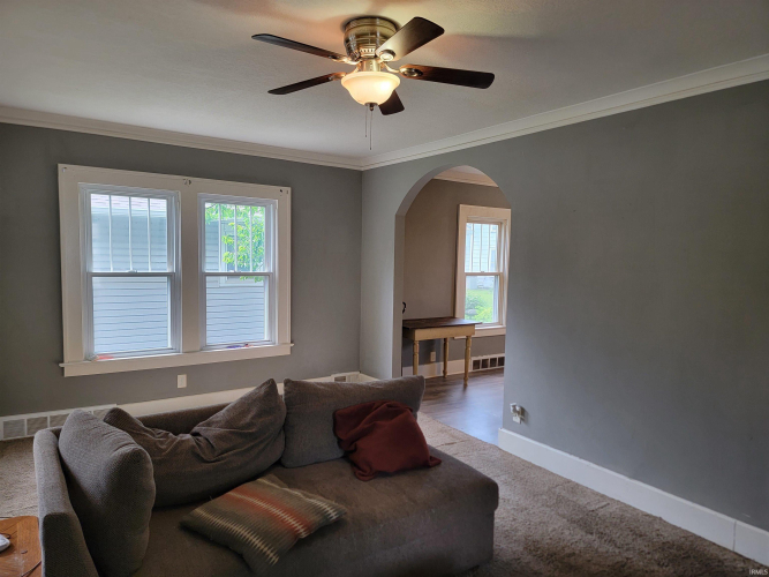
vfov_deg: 56.8
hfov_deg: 71.6
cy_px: 288
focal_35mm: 24
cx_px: 384
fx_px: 533
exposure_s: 1/120
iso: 125
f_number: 1.8
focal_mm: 6.7
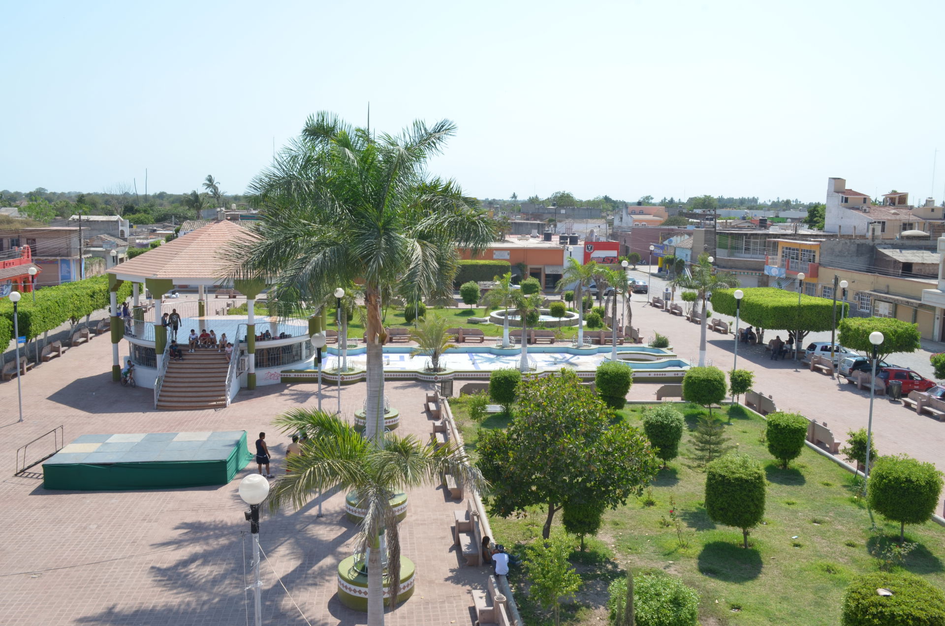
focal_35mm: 33
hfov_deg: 57.3
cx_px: 472
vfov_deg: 39.8
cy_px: 313
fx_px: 865
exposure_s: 1/80
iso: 100
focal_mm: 22
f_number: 11
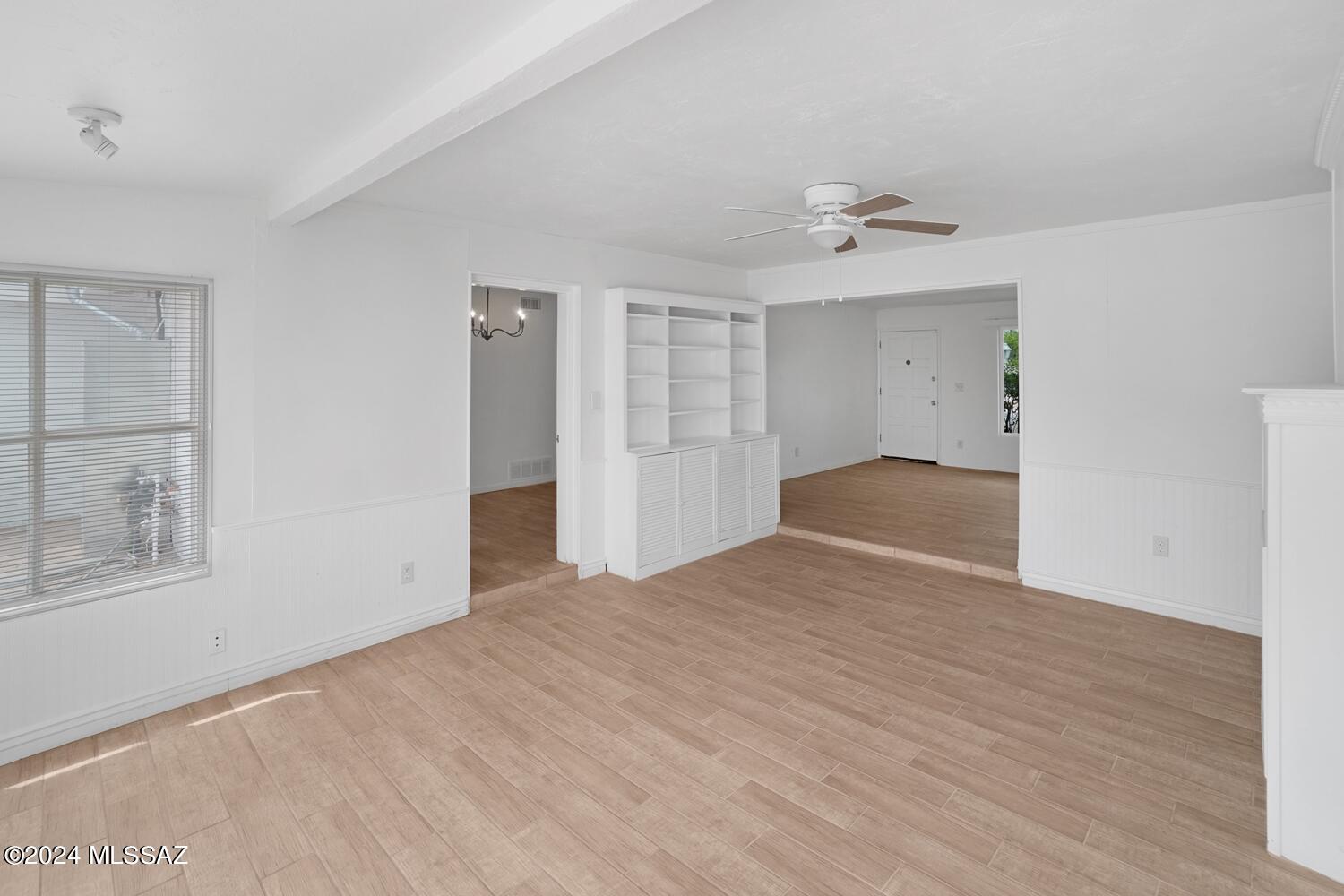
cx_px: 672
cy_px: 448
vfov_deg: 77.3
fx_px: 560
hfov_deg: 100.4
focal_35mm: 15
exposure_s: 1/100
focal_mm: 10
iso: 100
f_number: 8
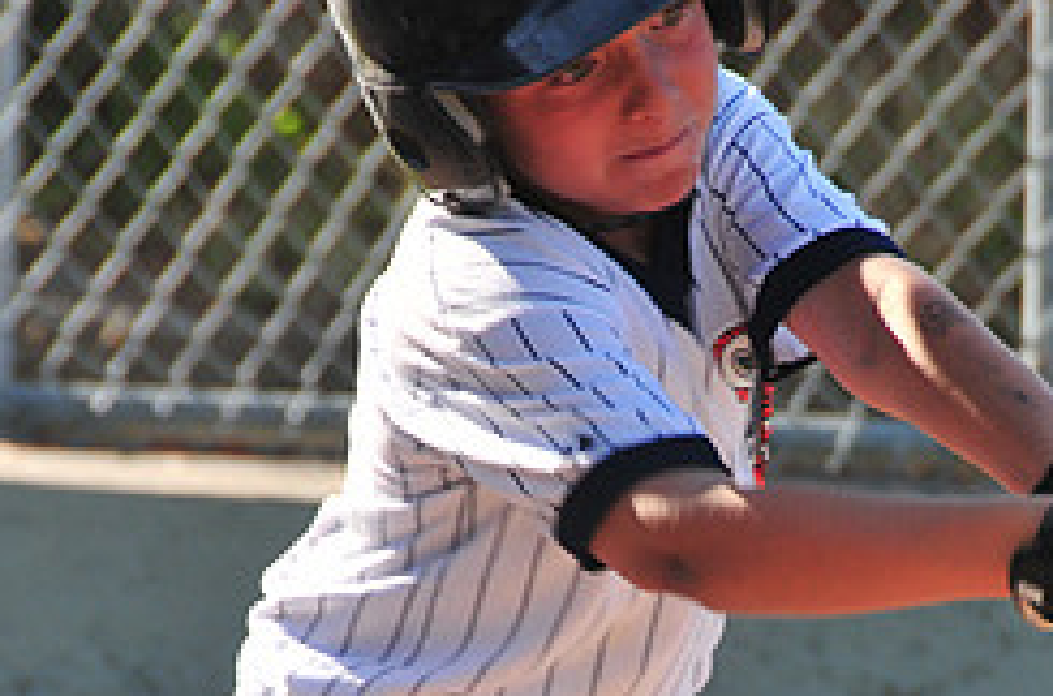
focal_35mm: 711
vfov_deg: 1.9
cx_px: 722
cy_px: 672
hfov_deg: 2.9
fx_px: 20743
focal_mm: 200
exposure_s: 1/500
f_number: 8
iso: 400
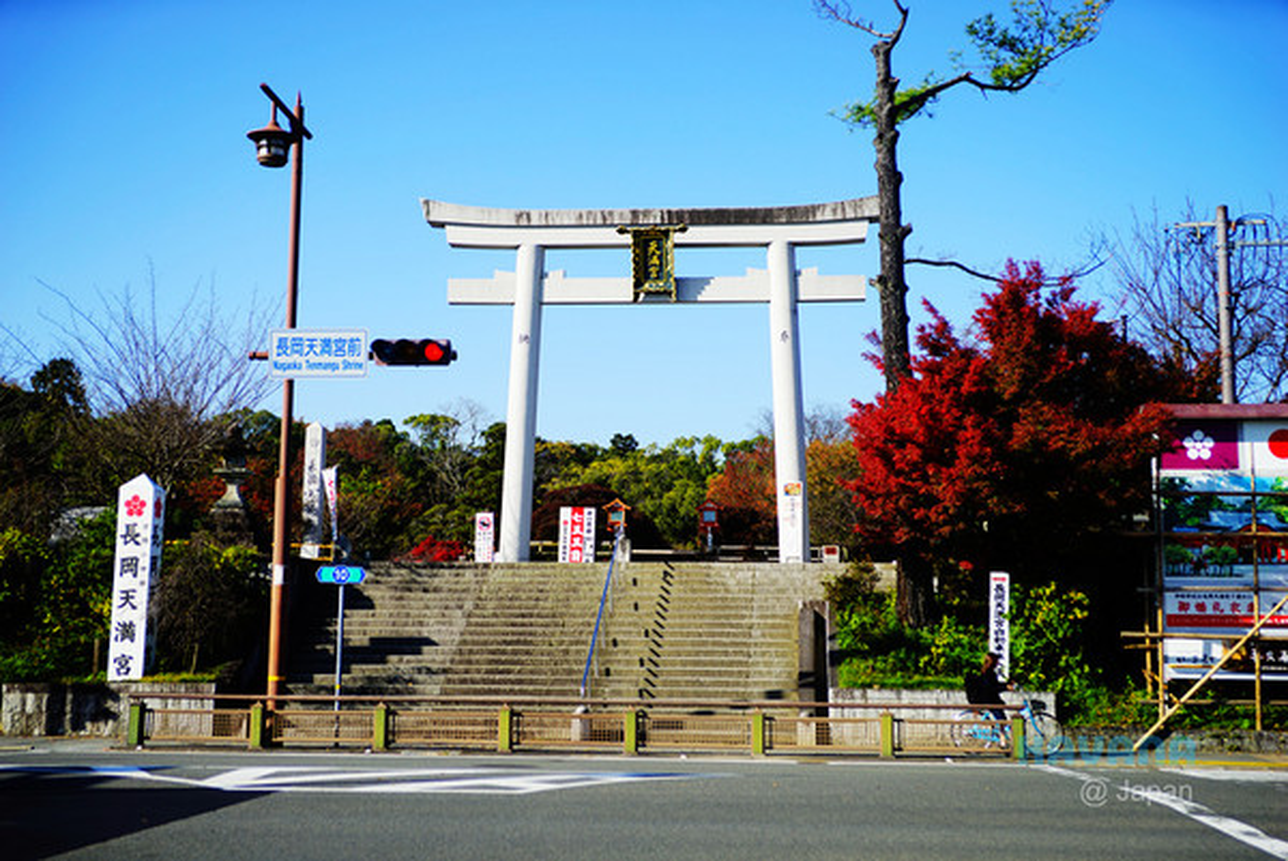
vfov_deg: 27.0
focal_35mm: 50
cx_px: 644
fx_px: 1790
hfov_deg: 39.6
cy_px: 430
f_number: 2.8
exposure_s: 1/1600
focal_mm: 50
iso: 100
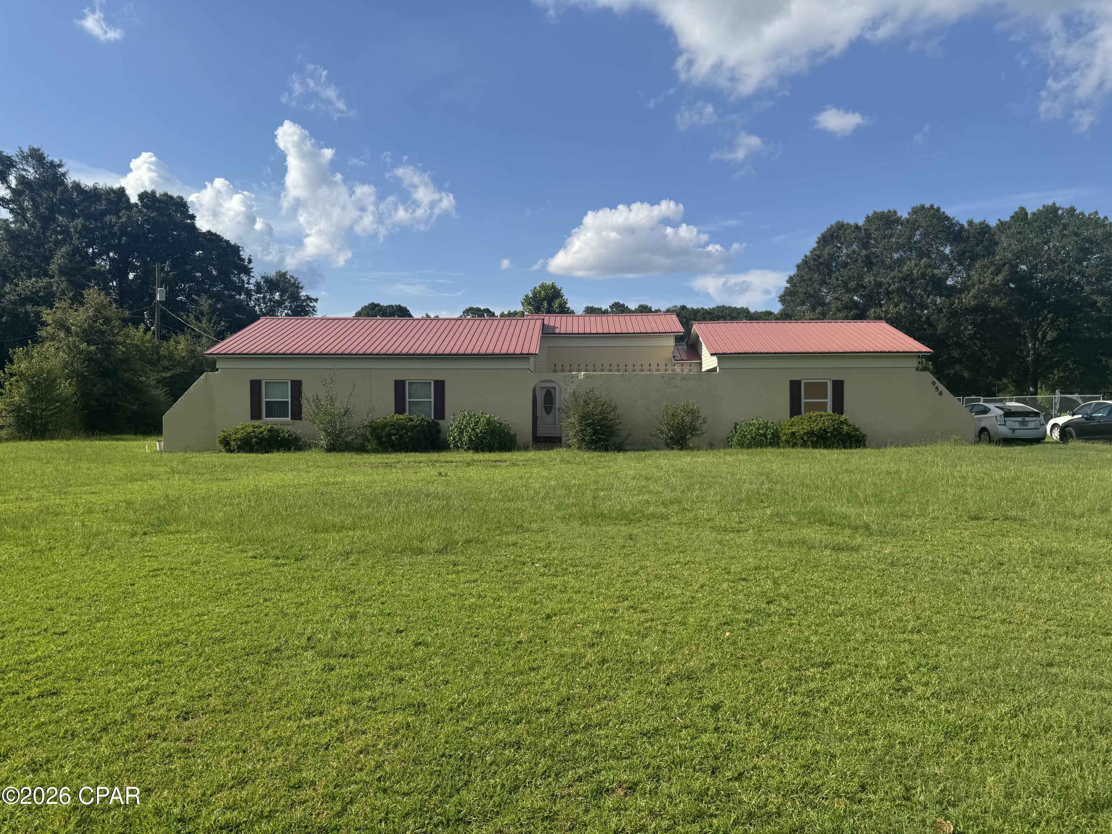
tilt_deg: -1.2
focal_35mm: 24
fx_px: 771
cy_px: 417
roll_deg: -0.3
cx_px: 556
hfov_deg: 71.6
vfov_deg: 56.8
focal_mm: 6.76
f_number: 1.78
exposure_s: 1/5348
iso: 80
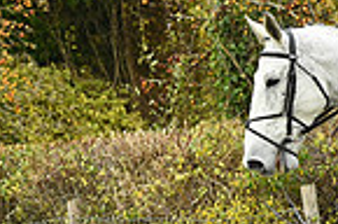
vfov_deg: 4.0
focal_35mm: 340
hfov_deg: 5.9
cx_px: 632
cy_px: 135
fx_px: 3185
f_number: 5.6
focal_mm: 85
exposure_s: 1/1250
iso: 3600
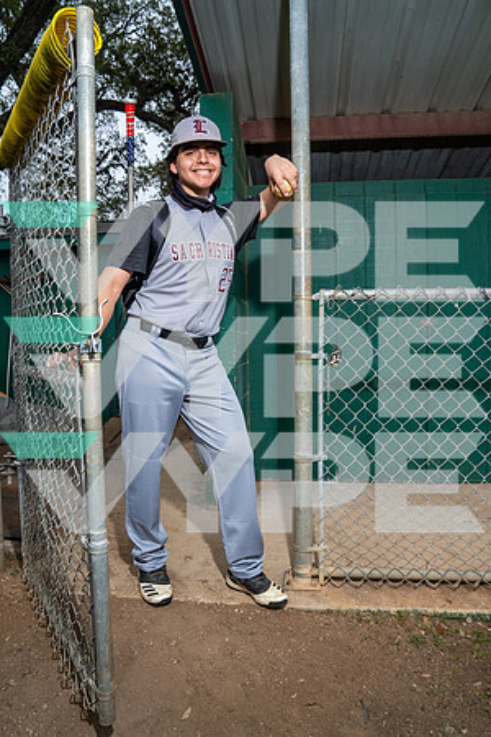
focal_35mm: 24
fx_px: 491
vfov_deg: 73.7
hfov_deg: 53.1
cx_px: 246
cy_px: 368
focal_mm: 24
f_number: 6.3
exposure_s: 1/125
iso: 100
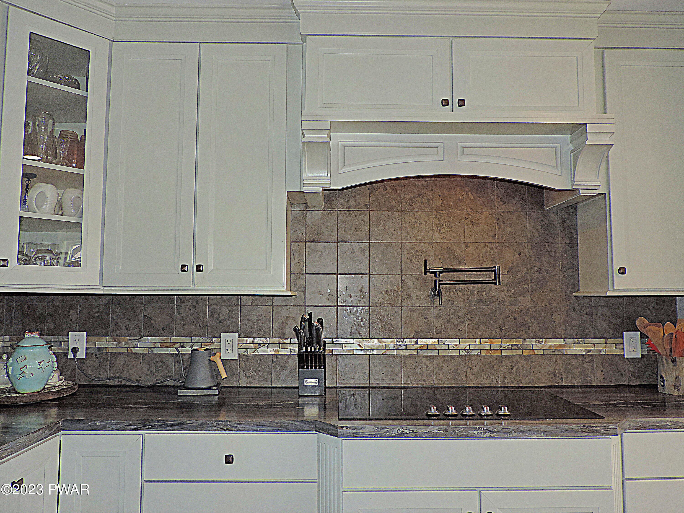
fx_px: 474
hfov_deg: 71.6
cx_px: 342
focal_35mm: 24
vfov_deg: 56.8
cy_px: 256
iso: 200
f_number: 3
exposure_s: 1/30
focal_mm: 4.3
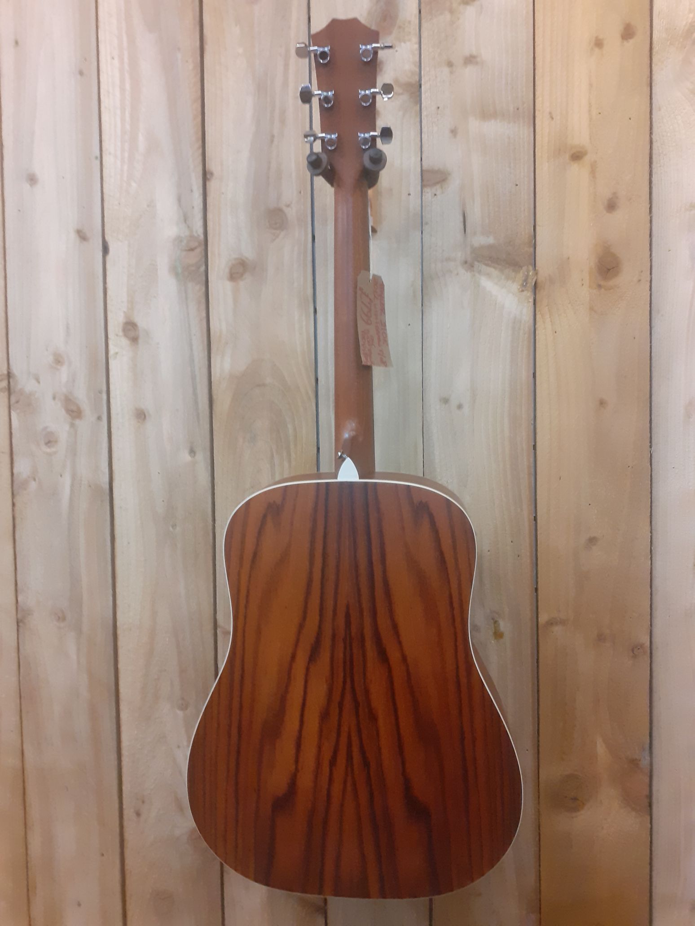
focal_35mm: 27
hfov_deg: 51.4
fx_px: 723
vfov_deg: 65.3
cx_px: 348
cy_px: 463
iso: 320
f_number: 1.9
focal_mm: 3.6
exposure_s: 1/25
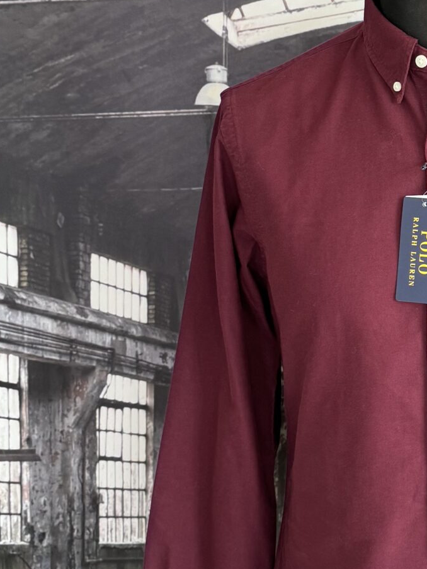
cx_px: 455
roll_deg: -0.1
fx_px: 1118
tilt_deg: -11.1
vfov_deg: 28.3
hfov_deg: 20.7
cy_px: 173
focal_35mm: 68
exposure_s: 1/95
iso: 200
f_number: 1.78
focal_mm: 6.76
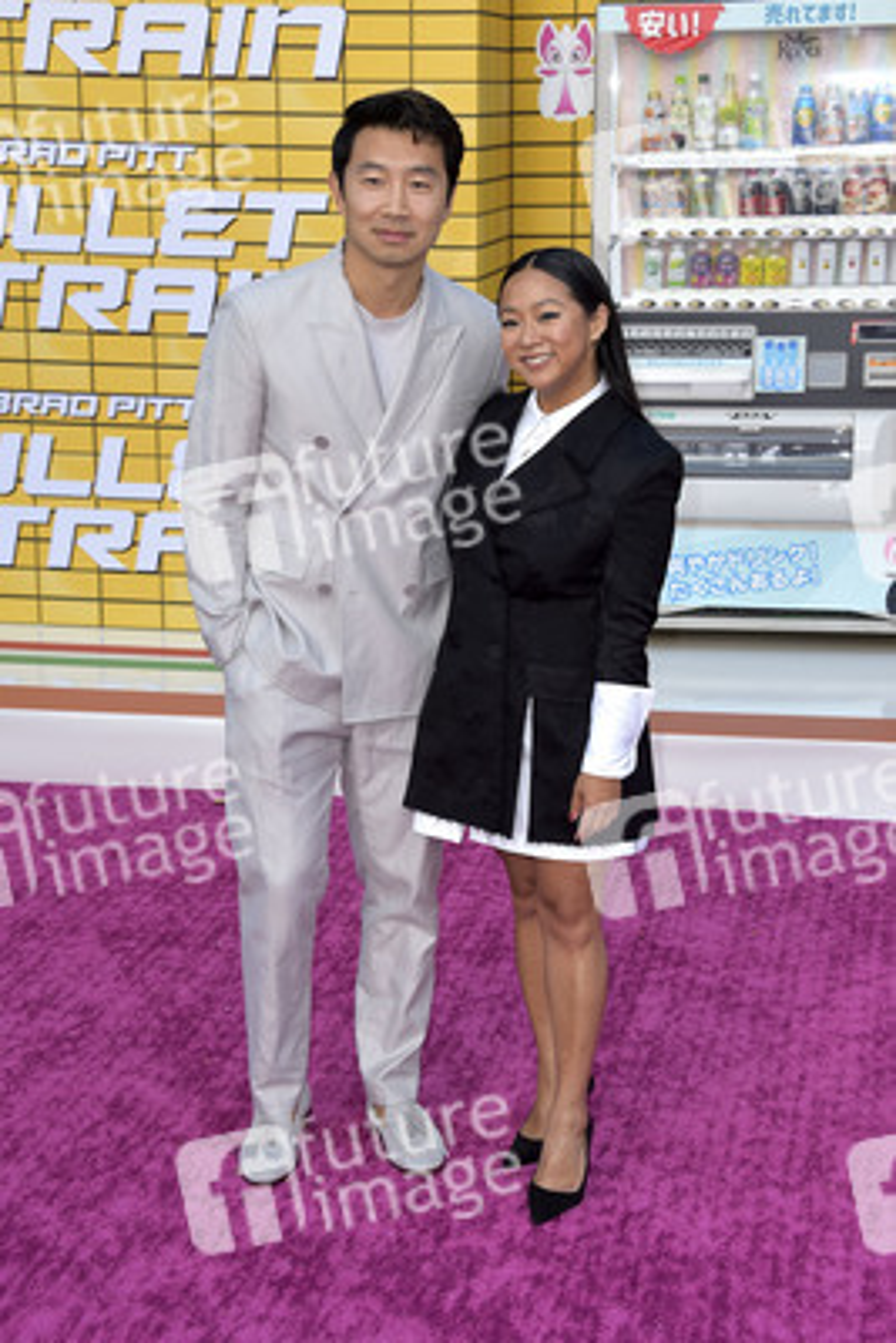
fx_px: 2051
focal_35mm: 55
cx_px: 448
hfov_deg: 24.6
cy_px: 672
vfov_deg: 36.2
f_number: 7.1
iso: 640
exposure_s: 1/250
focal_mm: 55
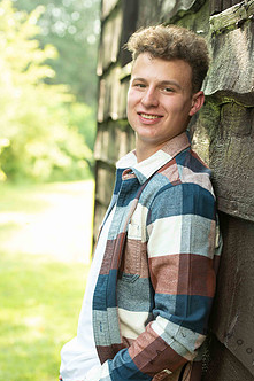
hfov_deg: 14.4
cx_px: 134
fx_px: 1006
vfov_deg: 21.5
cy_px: 205
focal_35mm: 95
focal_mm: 70
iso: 400
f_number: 4
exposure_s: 1/200
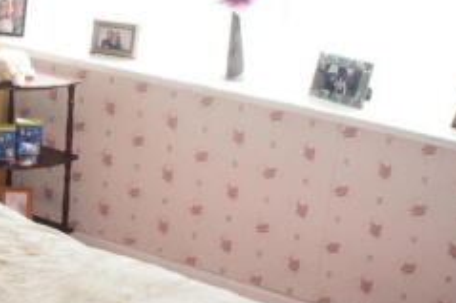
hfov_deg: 25.7
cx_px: -21
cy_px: 91
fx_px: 937
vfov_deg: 18.3
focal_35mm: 74
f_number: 6.3
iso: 200
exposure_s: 1/100
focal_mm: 18
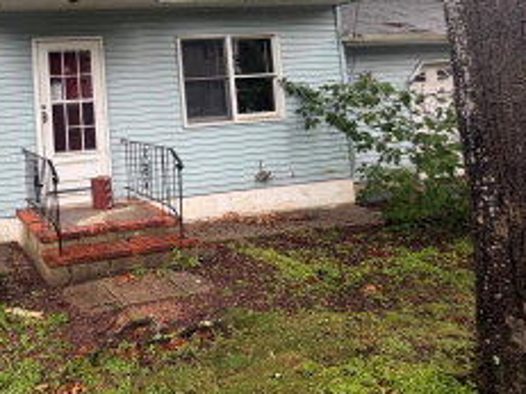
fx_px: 471
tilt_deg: +2.1
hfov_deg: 50.8
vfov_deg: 43.0
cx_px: 41
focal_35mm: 31
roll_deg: +3.9
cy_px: 71
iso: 80
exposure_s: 1/121
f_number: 2.2
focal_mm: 2.22
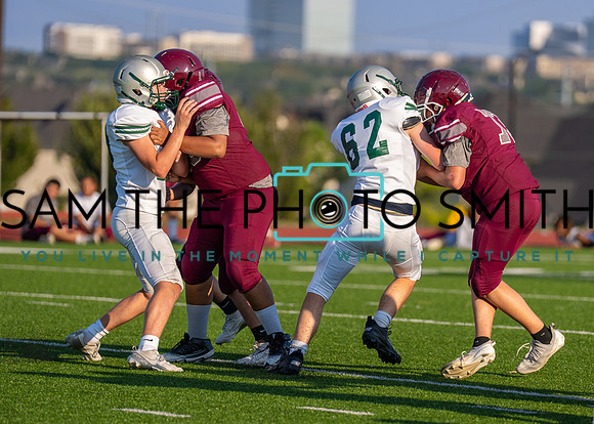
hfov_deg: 6.1
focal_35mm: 331
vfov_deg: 4.3
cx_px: 361
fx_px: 5585
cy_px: 230
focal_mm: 200
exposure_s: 1/2500
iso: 125
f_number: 2.8
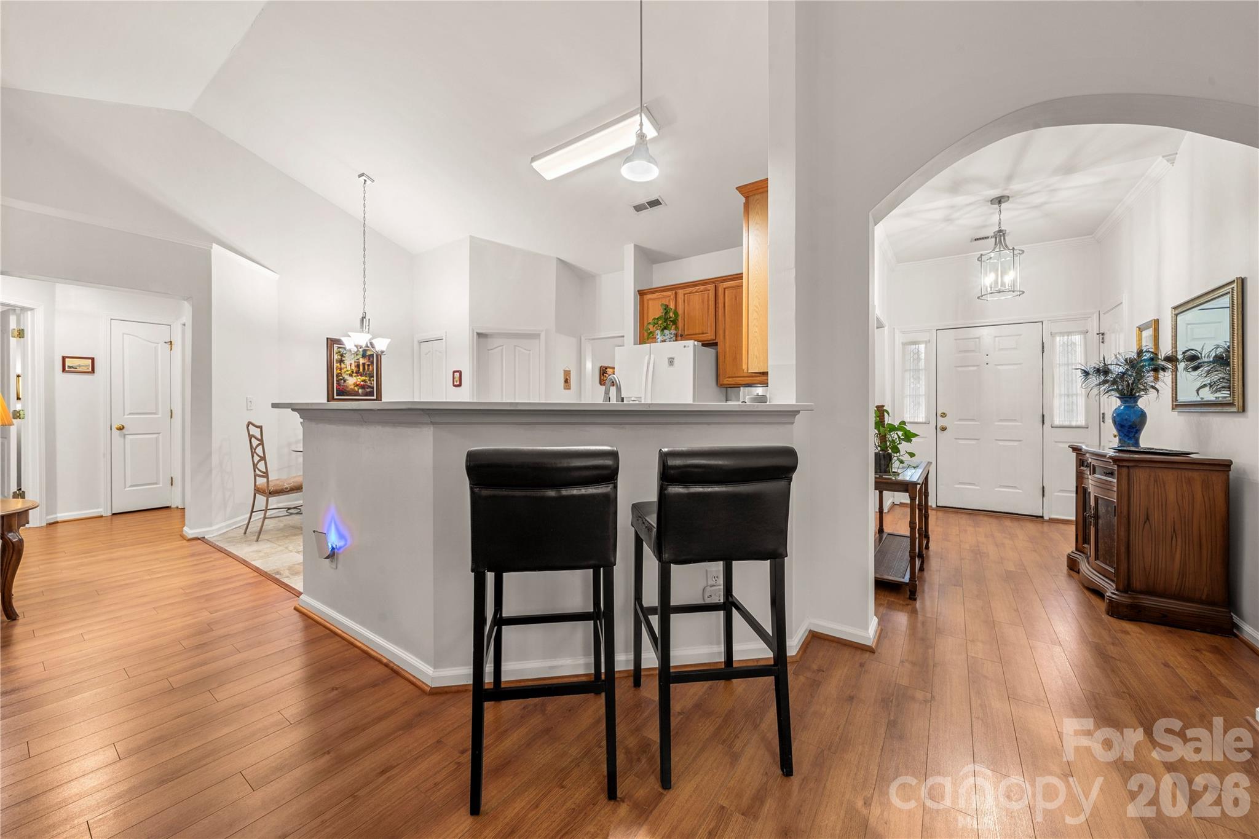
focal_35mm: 13
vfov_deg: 85.4
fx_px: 455
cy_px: 420
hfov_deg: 108.3
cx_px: 630
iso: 200
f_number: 10
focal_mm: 13
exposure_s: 2.5
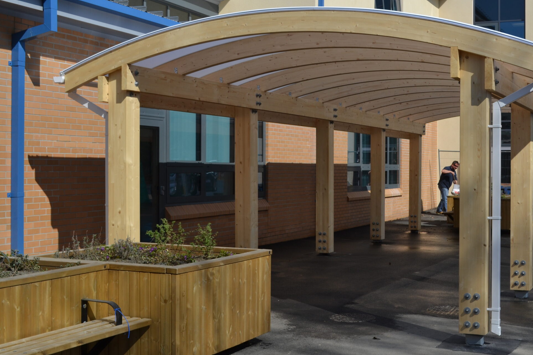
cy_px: 161
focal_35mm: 52
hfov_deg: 38.0
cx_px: 328
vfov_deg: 26.0
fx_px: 770
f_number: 9
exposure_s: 1/320
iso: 100
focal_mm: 26
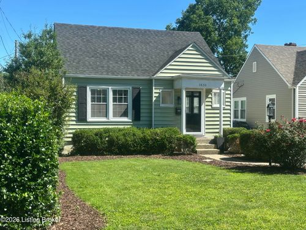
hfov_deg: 39.7
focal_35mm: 48
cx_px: 153
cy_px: 115
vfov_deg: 30.3
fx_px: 424
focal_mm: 6.86
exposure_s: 1/2028
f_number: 1.78
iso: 64
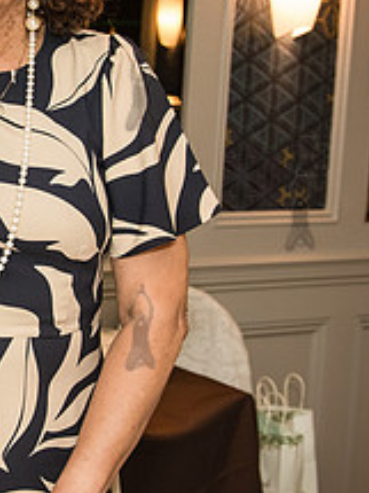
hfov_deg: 13.8
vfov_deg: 19.4
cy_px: 200
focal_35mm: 101
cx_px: -175
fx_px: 1437
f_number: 3.5
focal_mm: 32
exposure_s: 1/160
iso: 1600
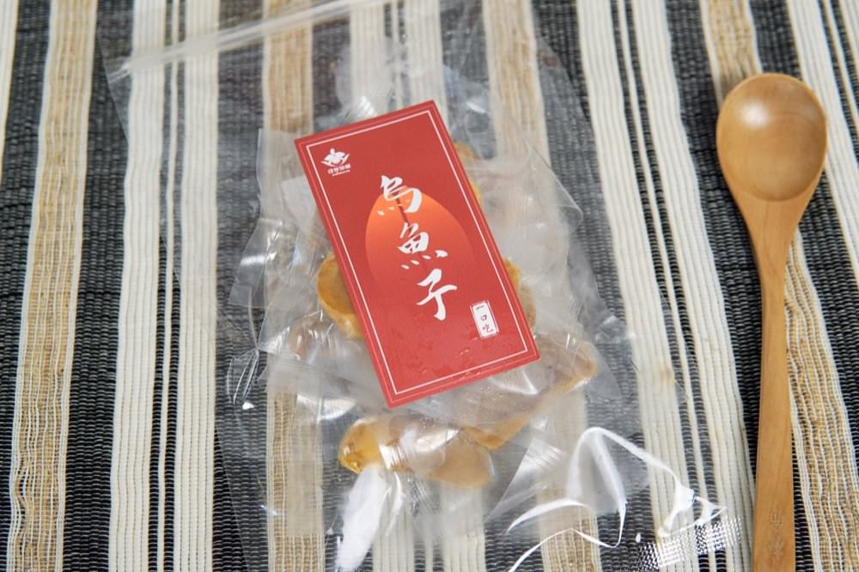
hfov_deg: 43.6
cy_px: 286
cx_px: 430
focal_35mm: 45
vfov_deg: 29.8
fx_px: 1073
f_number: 4
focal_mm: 30
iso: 200
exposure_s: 1/60
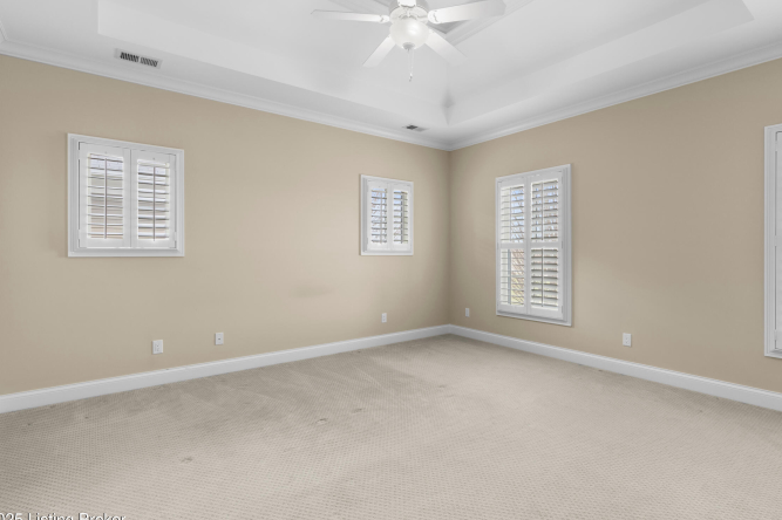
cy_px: 253
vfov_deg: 67.3
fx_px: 391
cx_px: 413
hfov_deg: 89.9
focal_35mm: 18
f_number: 9
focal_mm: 16
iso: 400
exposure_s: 1/3
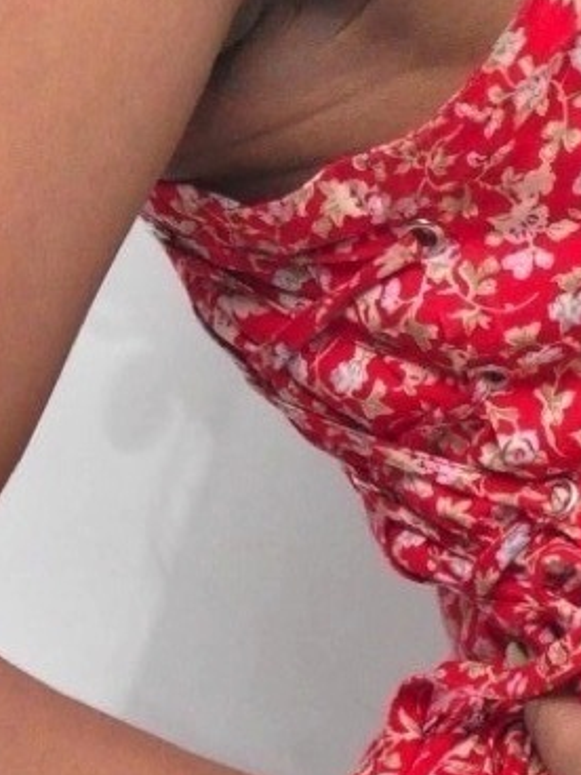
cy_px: -88
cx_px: 579
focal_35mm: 428
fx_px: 9578
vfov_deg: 4.6
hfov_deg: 3.5
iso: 3200
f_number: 5.3
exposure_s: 1/125
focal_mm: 66
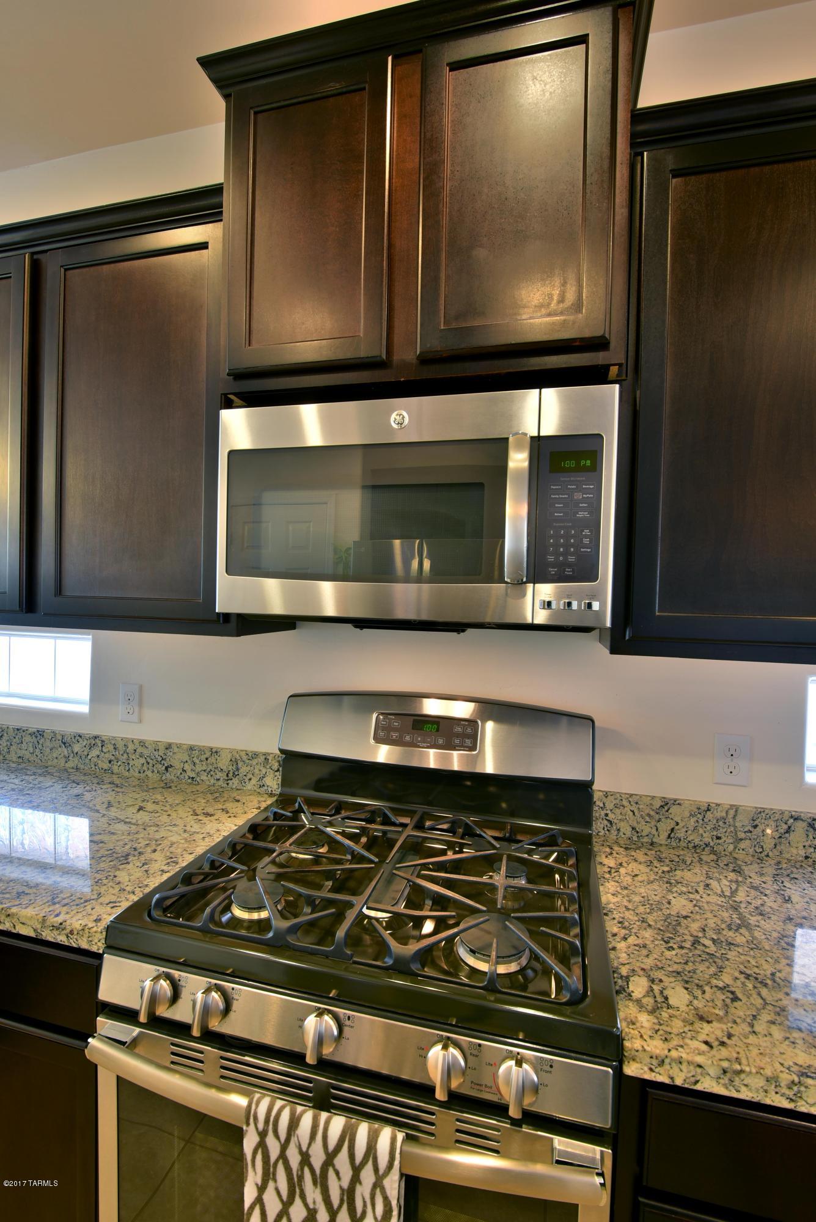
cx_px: 408
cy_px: 611
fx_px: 543
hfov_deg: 73.8
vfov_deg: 96.7
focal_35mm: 16
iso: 100
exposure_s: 1/1.3
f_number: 10
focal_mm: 16
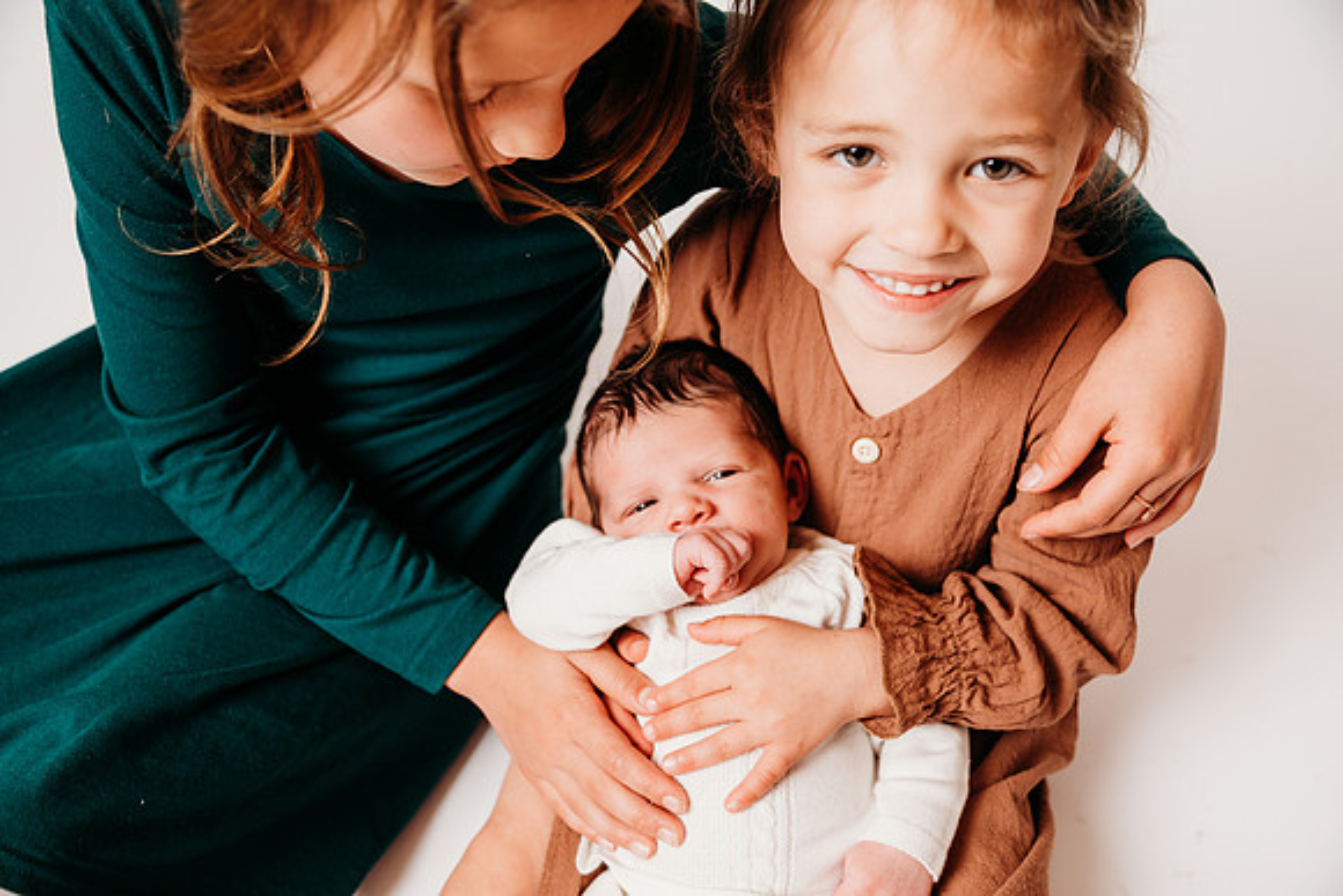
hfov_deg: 50.7
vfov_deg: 35.1
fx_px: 1418
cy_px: 448
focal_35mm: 38
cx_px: 672
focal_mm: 38
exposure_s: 1/160
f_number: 4
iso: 100
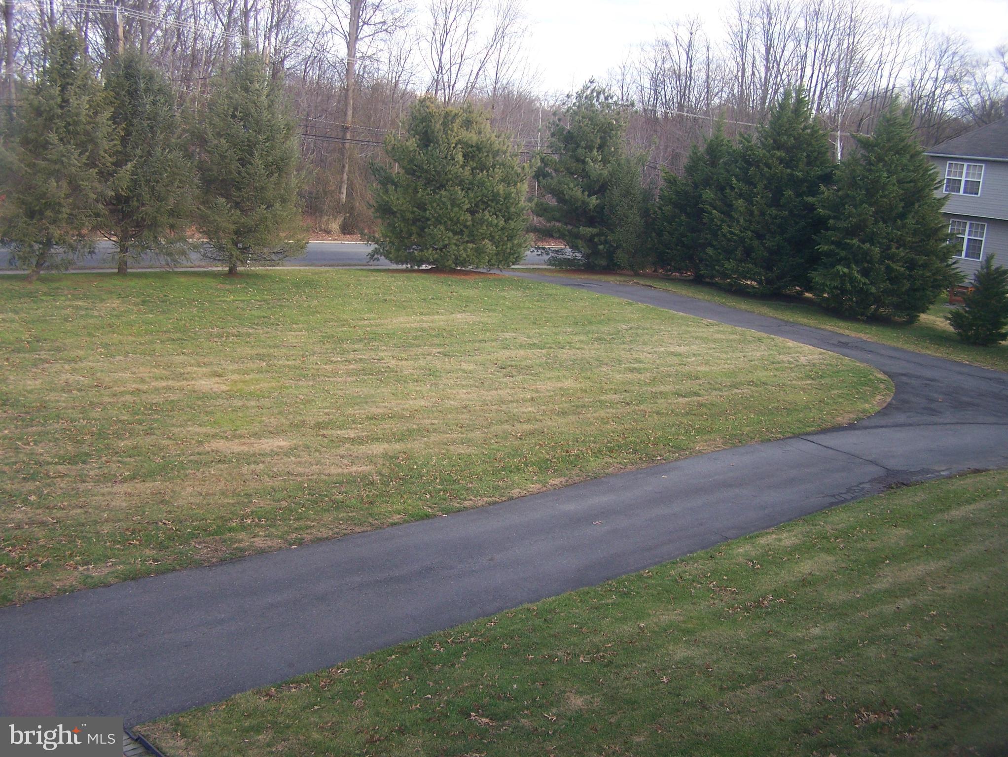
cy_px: 378
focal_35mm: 38
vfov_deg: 37.8
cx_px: 504
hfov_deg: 48.9
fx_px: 1107
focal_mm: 6.3
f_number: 2.8
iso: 80
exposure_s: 1/200
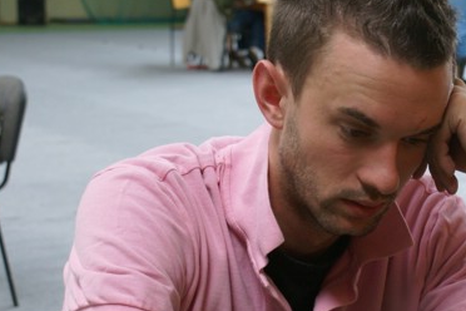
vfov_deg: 12.1
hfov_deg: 18.0
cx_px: 344
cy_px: 218
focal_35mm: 113
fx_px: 1463
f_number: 5.6
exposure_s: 1/60
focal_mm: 40
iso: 320
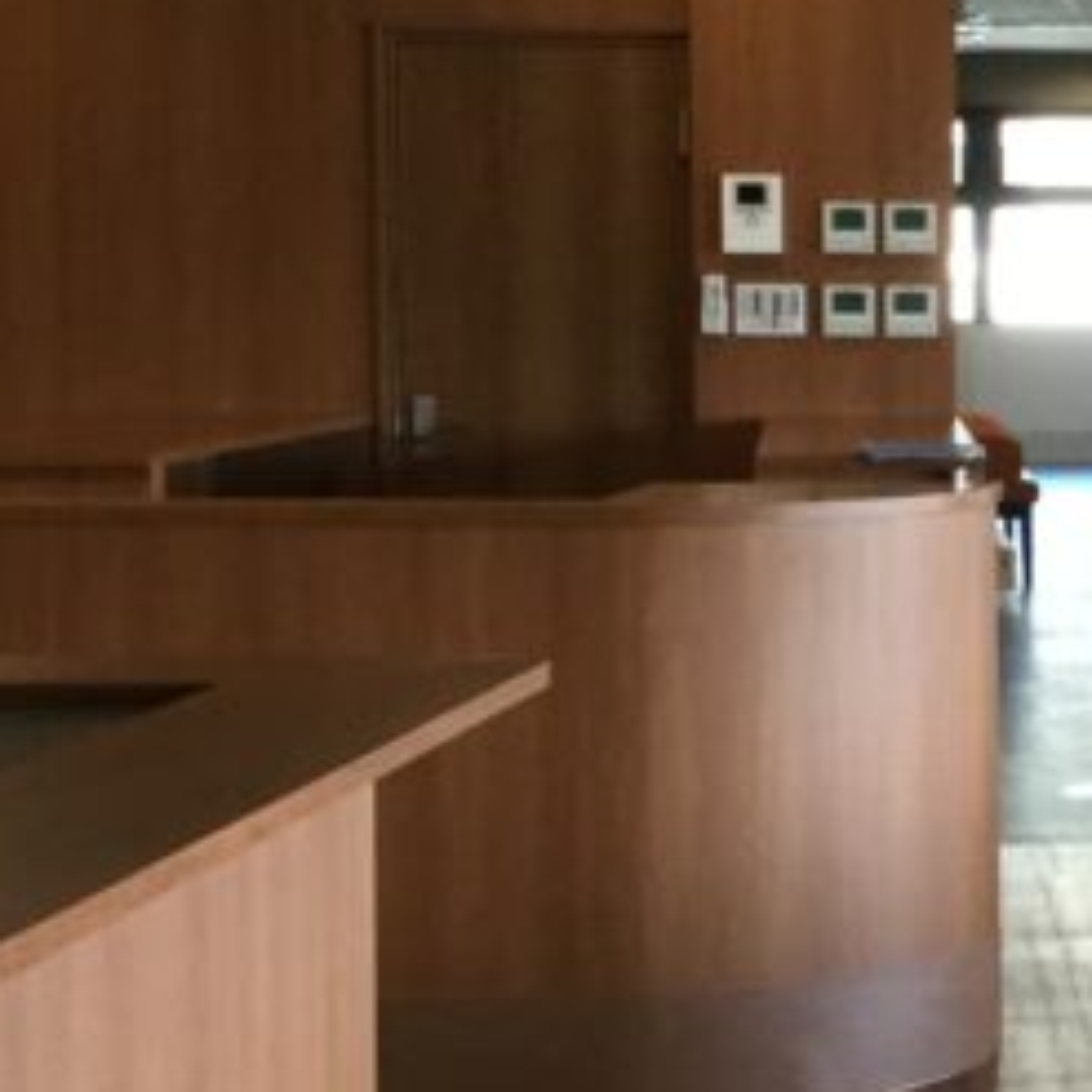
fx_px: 4069
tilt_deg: -3.9
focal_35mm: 114
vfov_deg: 15.3
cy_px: 466
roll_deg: -1.4
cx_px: 1589
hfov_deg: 14.4
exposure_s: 1/30
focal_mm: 3.3
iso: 80
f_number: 2.4
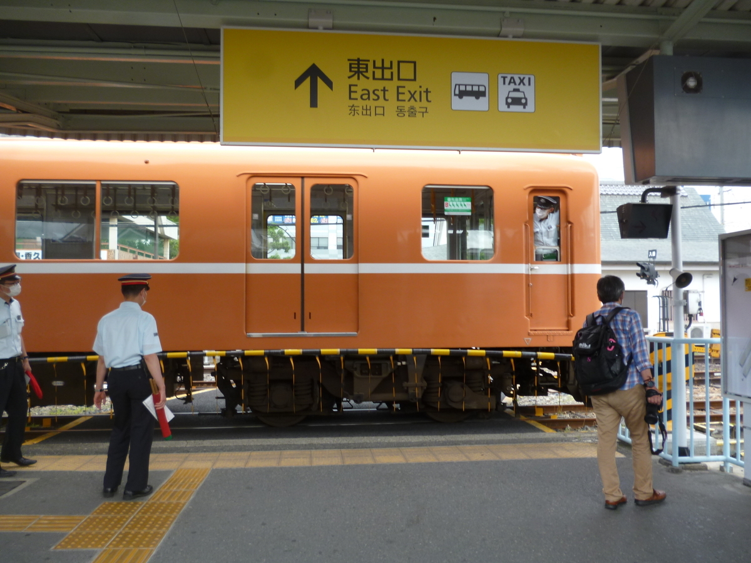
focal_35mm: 28
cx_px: 376
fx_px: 607
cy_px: 282
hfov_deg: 63.4
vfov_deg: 49.7
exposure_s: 1/160
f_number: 3.1
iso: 100
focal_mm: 5
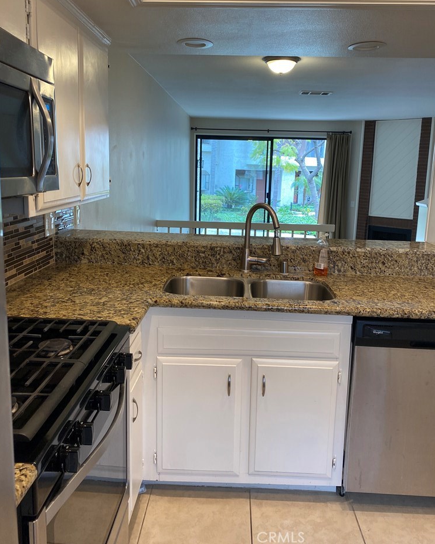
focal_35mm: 28
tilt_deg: -5.7
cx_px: 224
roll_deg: -1.3
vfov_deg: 62.1
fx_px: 451
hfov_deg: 51.5
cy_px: 246
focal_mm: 4.25
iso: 125
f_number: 1.8
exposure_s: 1/120
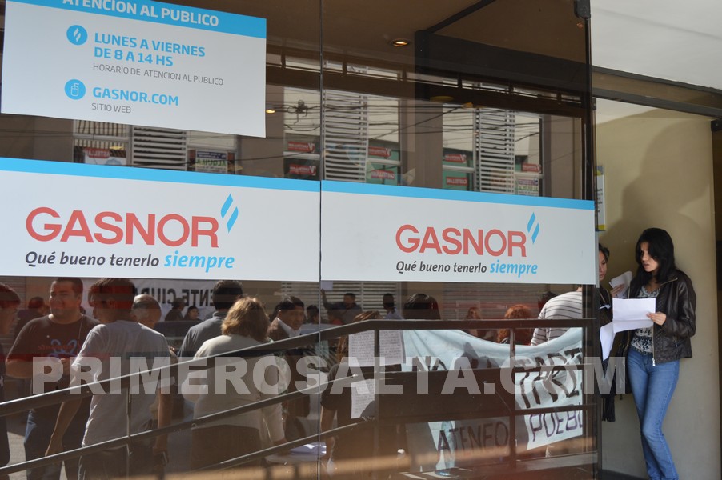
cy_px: 240
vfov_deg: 31.8
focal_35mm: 42
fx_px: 842
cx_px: 361
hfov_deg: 46.4
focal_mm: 28
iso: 320
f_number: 5.6
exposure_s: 1/125
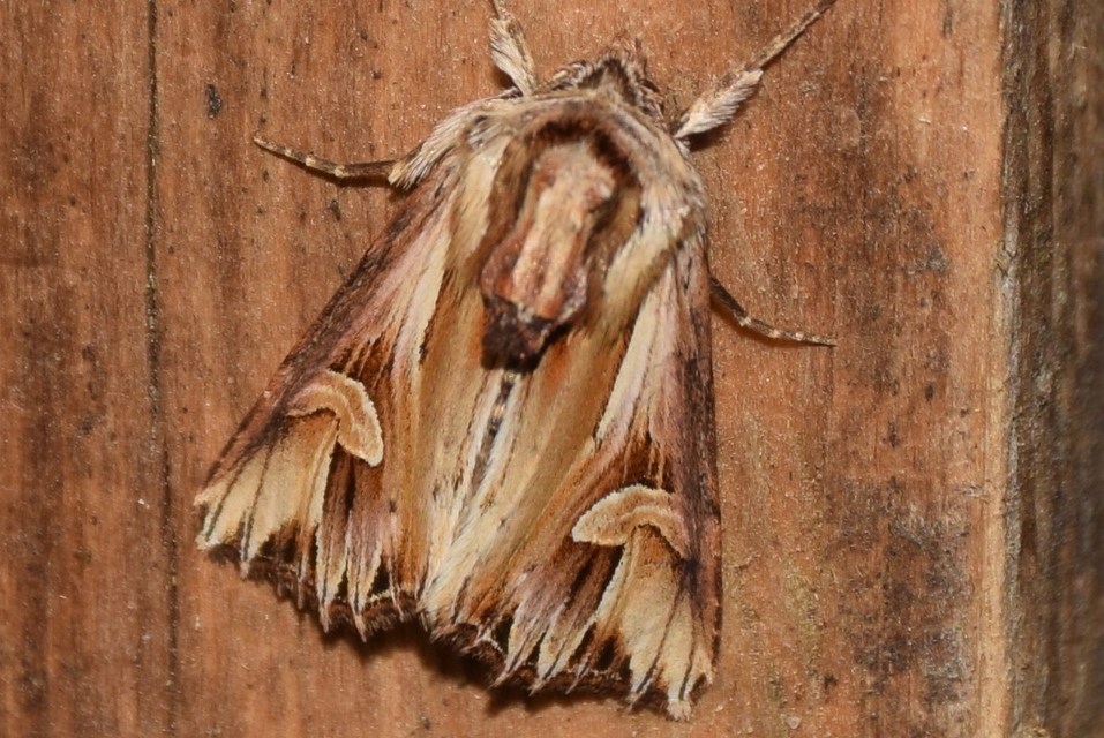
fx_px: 6446
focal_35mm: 210
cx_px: 552
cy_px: 369
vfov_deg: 6.6
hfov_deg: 9.8
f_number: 10
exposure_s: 1/160
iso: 125
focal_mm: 140
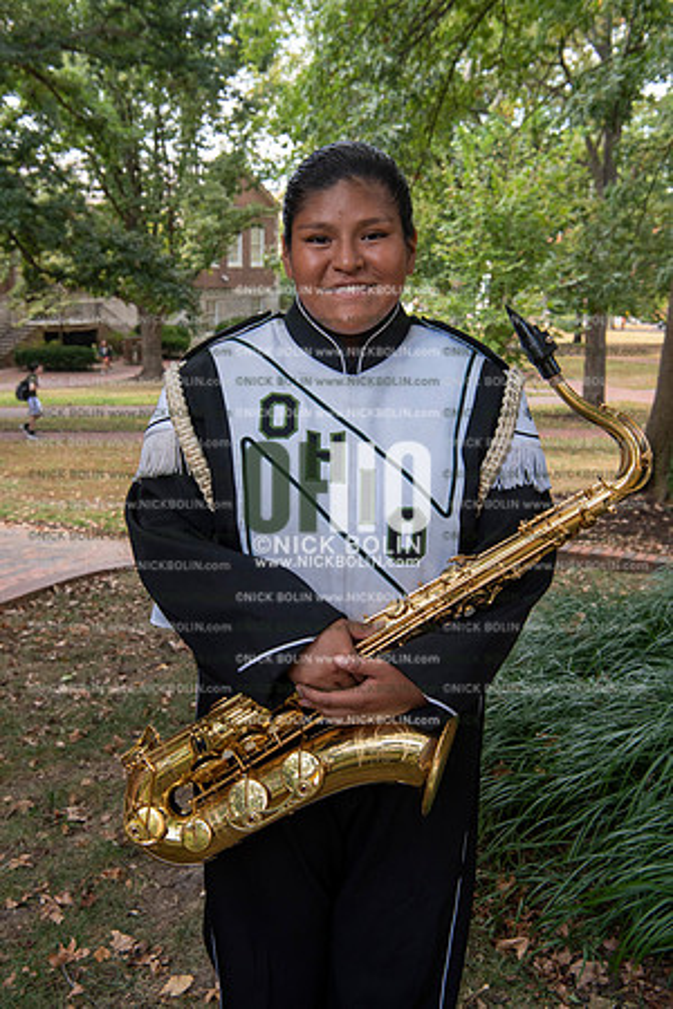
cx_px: 336
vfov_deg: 48.5
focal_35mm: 40
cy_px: 504
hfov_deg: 33.4
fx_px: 1122
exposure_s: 1/100
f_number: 8
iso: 500
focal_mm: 40
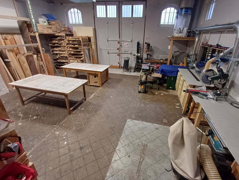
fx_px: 117
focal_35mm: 17
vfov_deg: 74.7
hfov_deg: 90.9
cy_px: 85
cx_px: 126
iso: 250
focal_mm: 1.64
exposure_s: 1/25
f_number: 2.2
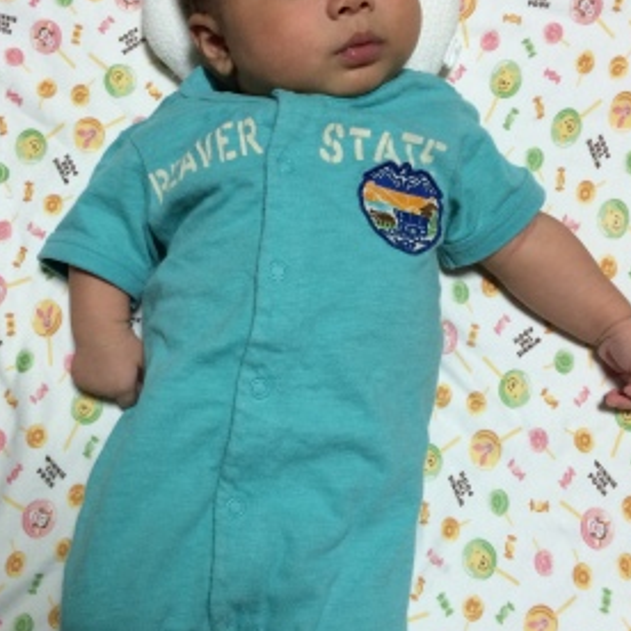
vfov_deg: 35.3
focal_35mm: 48
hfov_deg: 35.3
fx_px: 990
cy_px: 352
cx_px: 271
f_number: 2.2
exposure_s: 1/30
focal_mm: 4.12
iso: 125
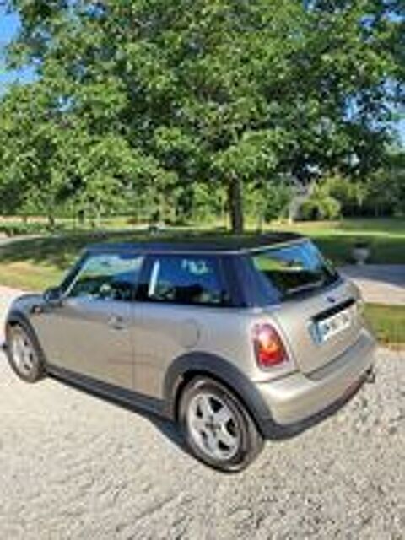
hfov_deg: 51.4
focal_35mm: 27
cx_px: 202
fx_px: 421
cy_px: 270
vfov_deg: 65.3
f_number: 1.8
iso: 50
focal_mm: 4
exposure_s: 1/405
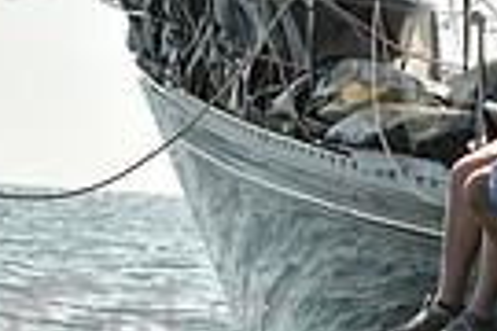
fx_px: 5108
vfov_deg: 3.7
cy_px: 105
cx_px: 482
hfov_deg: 5.6
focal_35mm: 370
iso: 320
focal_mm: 86
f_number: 8
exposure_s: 1/1000
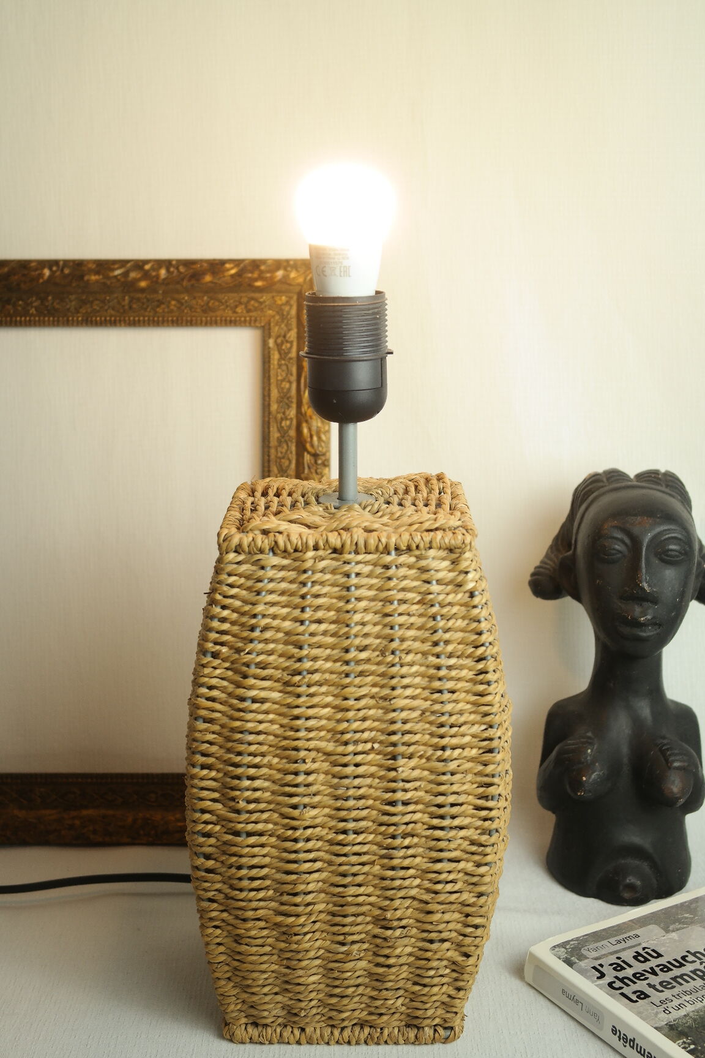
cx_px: 352
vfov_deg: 40.3
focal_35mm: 49
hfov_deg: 27.5
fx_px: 1439
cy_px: 529
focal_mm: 32
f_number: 5.6
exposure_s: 1/30
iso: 200
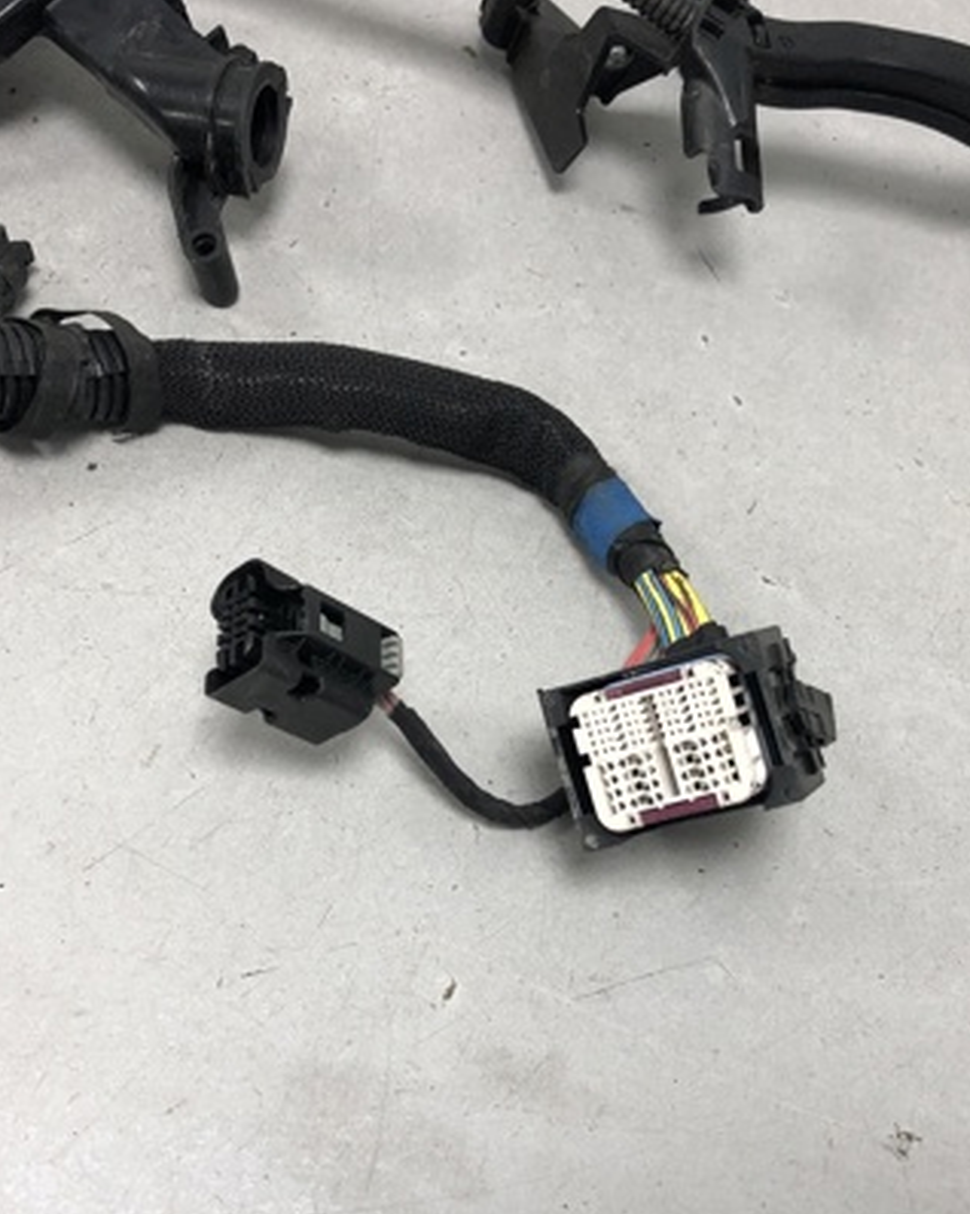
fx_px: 1580
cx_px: 503
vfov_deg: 42.0
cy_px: 653
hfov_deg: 34.1
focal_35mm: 44
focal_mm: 4
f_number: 1.8
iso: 40
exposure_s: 1/33
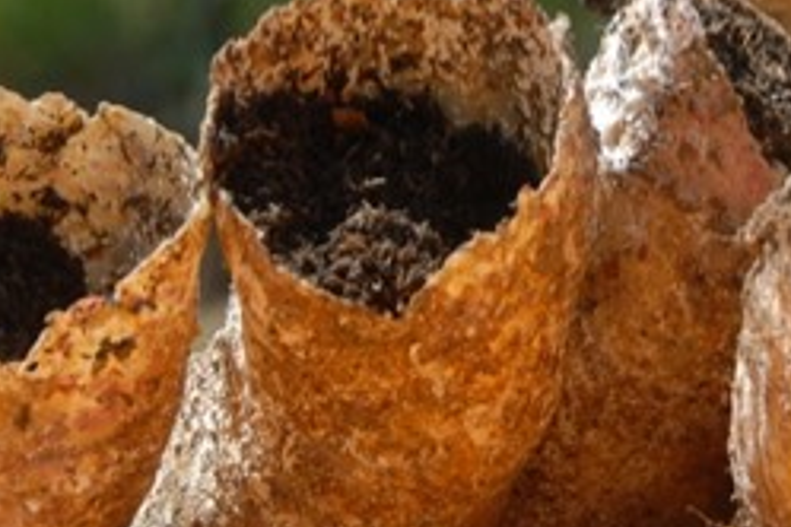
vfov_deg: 6.2
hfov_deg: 9.2
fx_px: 4877
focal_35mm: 222
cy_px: -46
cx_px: 648
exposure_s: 1/200
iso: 100
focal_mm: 46
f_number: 7.1
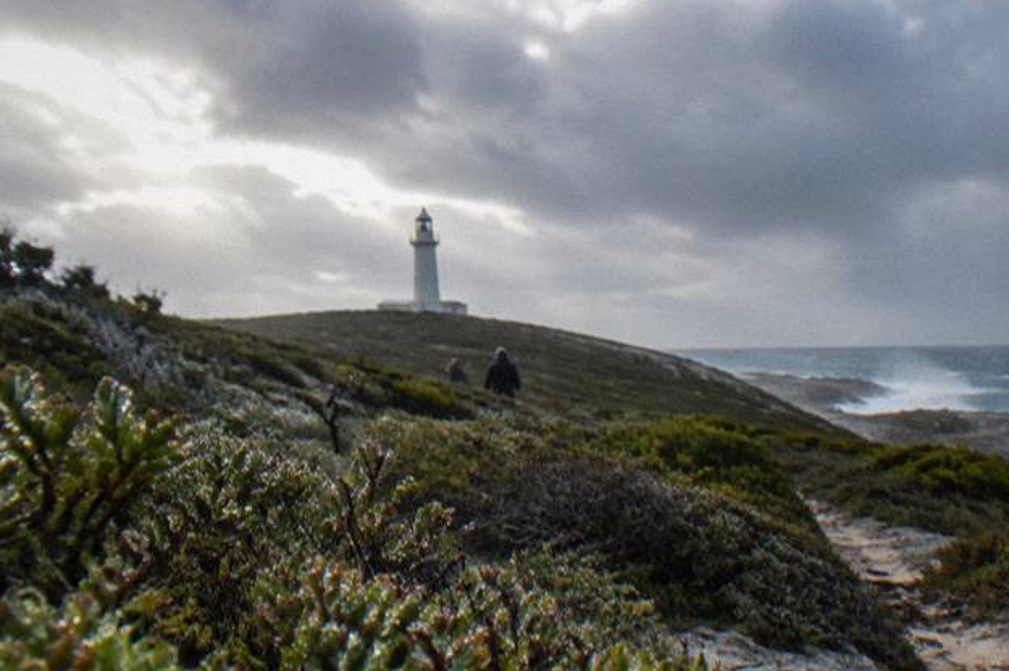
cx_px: 704
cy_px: 469
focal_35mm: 56
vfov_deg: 24.0
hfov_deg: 35.2
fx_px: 1569
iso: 640
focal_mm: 35
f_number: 8
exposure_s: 1/320
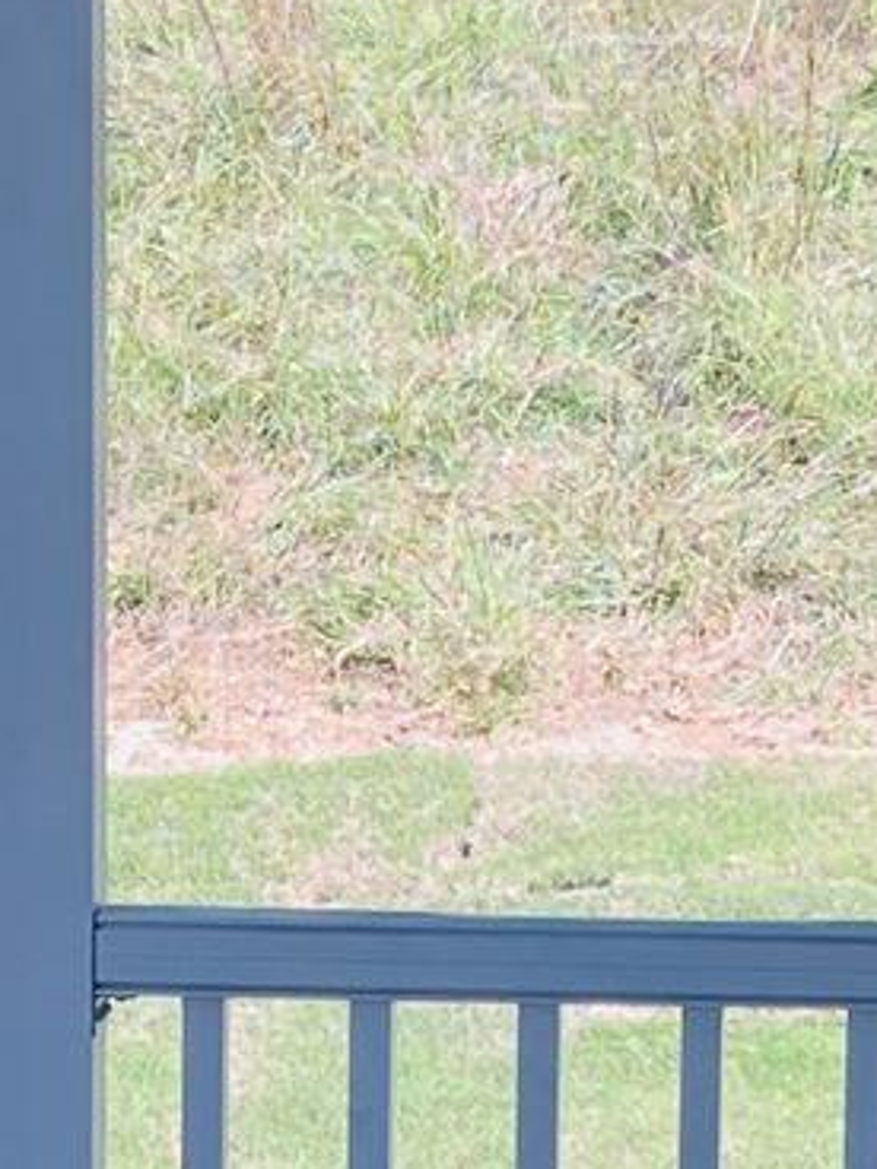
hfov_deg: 8.9
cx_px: 1363
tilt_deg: -7.4
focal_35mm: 163
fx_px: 5506
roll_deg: -2.0
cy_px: 724
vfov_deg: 12.1
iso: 50
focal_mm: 5.7
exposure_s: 1/569
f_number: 1.5
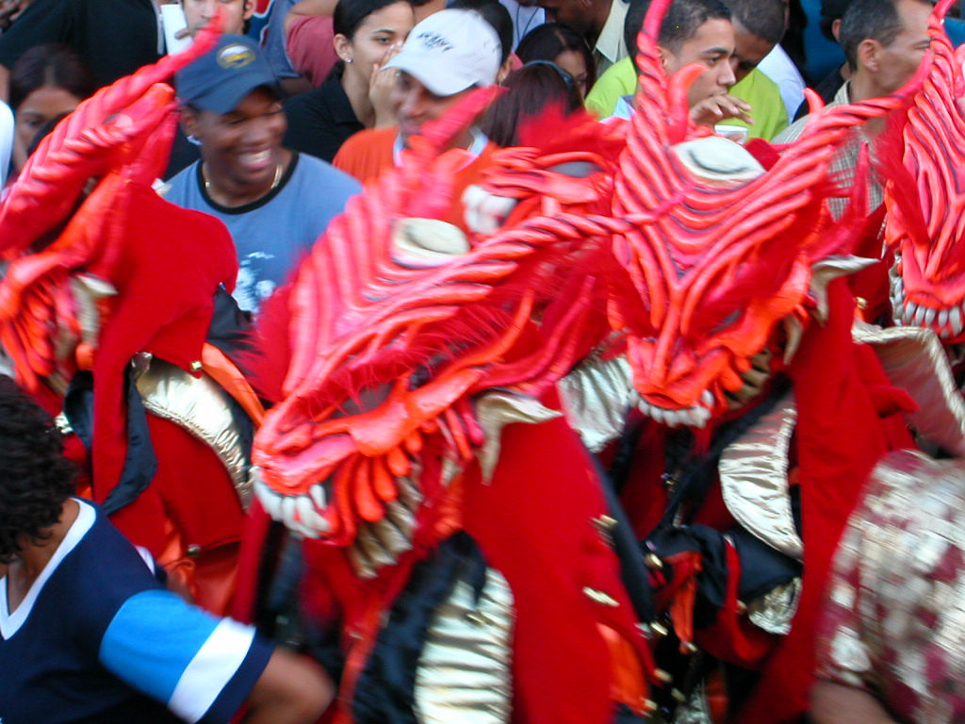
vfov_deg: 13.3
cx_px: 482
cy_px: 362
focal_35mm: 111
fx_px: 3094
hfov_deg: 17.7
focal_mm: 16.8
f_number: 4.8
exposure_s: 1/17.4
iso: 100
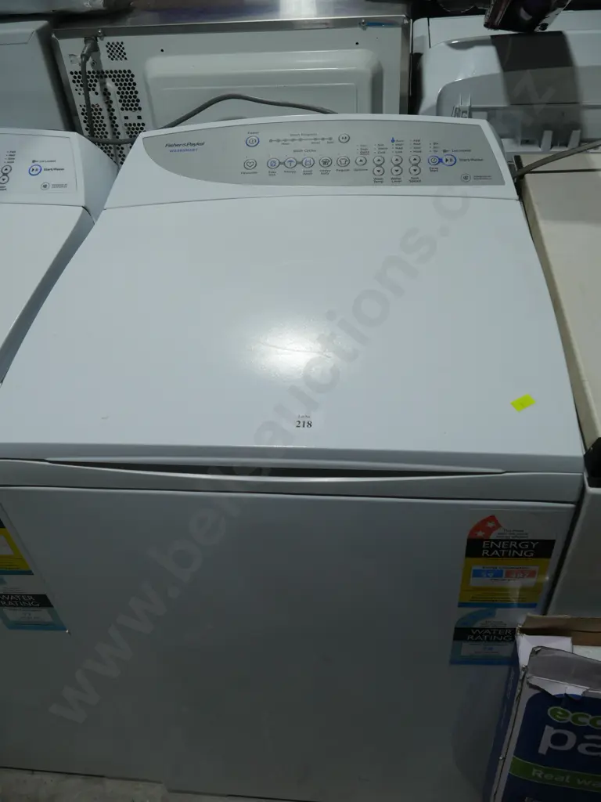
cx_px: 300
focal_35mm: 28
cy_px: 401
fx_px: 648
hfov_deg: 49.7
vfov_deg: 63.4
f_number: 4.5
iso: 200
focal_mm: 14
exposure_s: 1/200
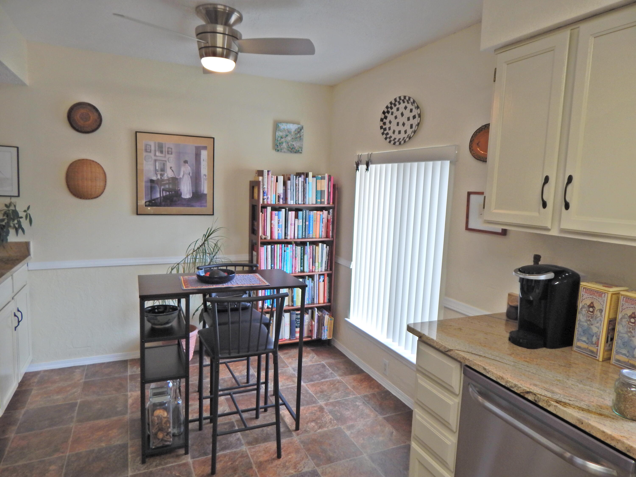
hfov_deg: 76.4
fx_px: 404
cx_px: 318
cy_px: 238
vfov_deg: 61.1
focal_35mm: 22
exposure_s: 1/60
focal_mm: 4
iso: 125
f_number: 3
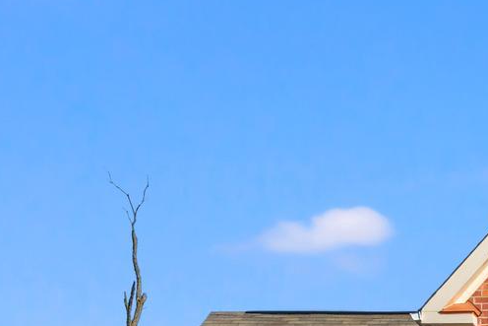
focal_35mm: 134
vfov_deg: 9.9
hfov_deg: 13.6
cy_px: 489
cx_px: 892
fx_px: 1818
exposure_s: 1/2000
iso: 640
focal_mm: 32.5
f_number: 9
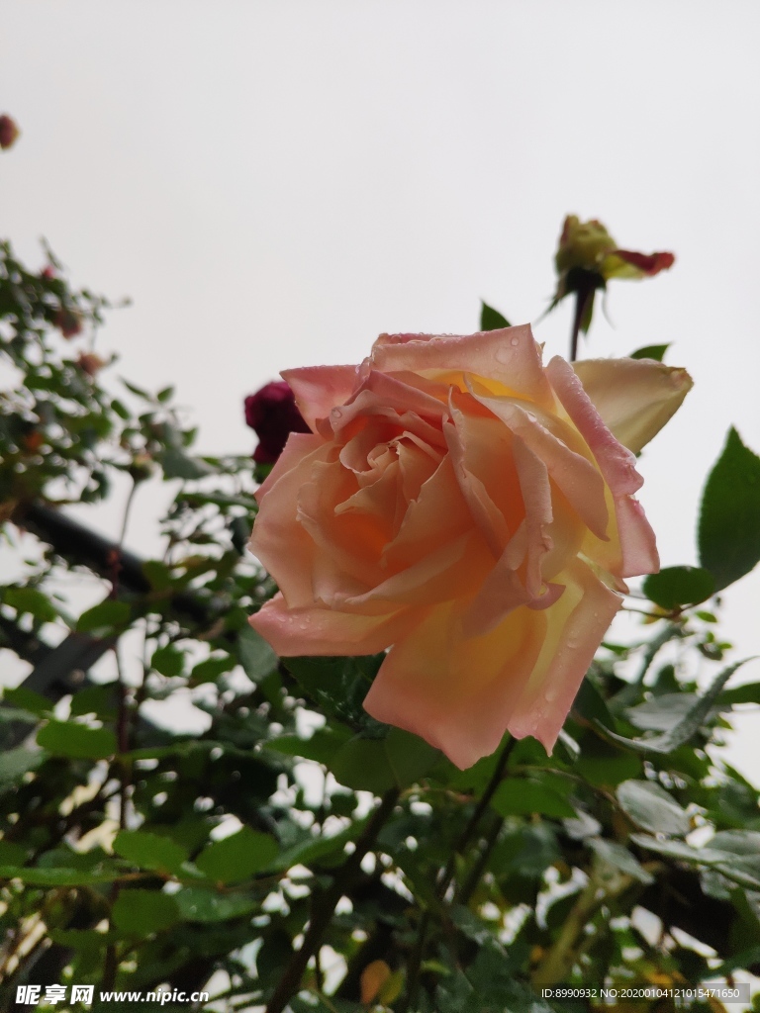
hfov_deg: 63.4
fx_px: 615
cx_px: 380
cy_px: 506
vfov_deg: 79.0
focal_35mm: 21
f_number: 1.8
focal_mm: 4.22
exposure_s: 1/421
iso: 100
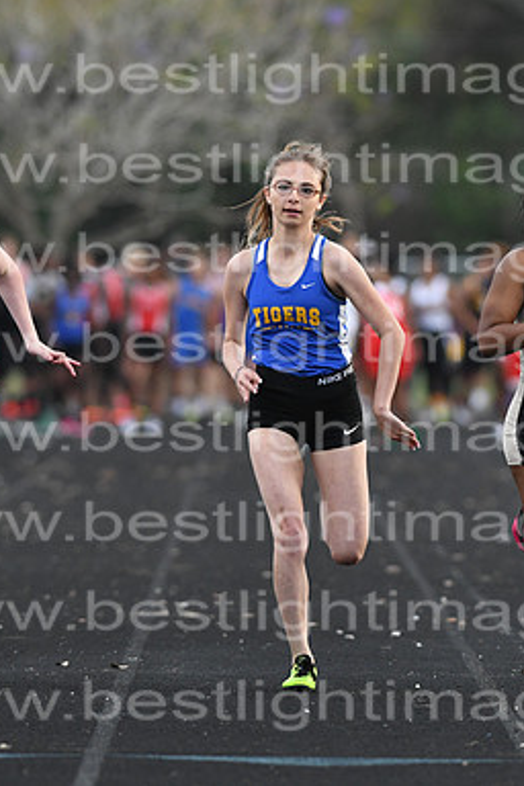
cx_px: 352
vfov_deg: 3.0
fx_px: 14824
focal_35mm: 679
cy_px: 392
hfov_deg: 2.0
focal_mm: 300
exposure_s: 1/1600
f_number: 4
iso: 1600
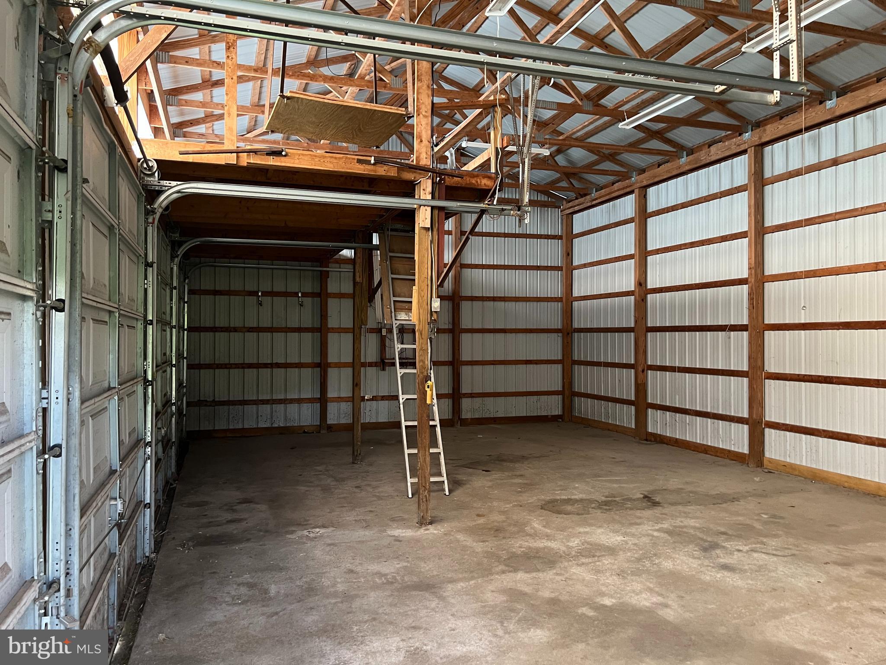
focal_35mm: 26
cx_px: 443
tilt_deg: +0.5
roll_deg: -0.2
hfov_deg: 67.3
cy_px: 332
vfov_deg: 53.1
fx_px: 665
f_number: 1.5
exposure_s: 1/60
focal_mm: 5.7
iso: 320
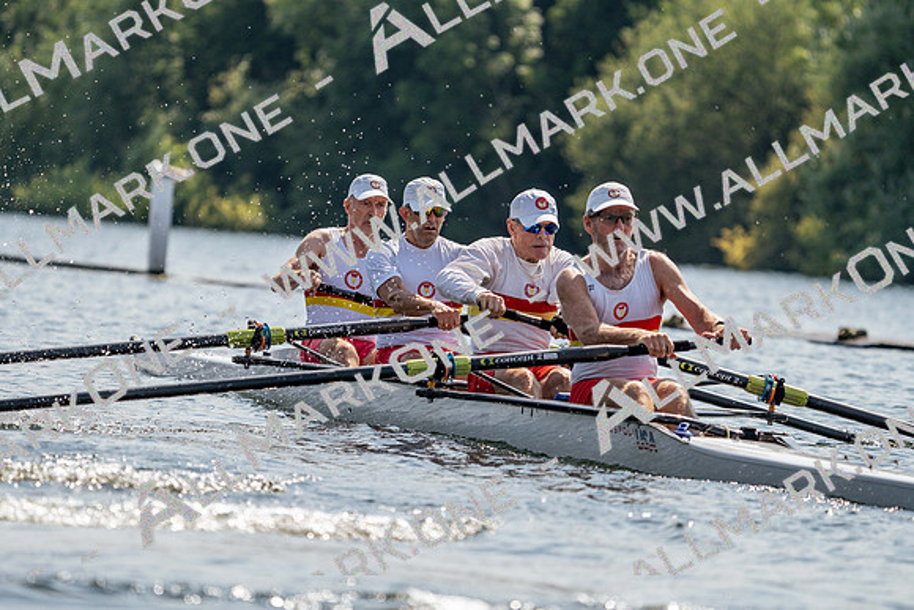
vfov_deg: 4.5
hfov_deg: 6.7
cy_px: 305
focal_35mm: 309
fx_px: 7847
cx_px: 457
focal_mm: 309
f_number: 5.6
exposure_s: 1/1600
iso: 200
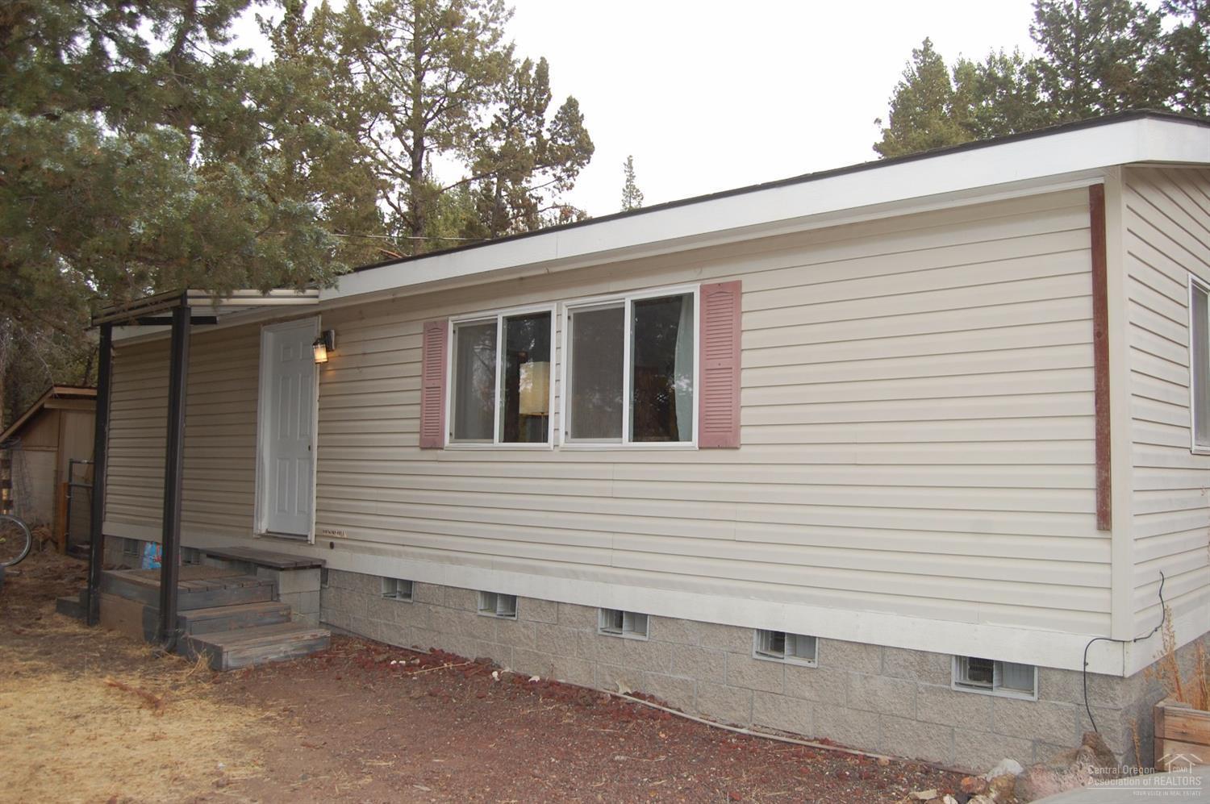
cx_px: 605
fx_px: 957
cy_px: 402
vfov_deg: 45.6
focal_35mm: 28
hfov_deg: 64.6
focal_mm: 19
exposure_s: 1/500
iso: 320
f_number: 5.6
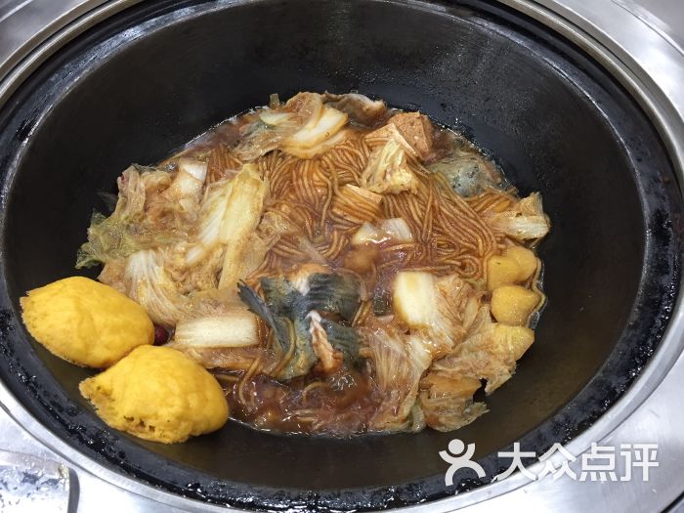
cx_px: 342
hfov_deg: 61.7
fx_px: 573
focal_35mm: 29
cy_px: 256
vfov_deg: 48.2
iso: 125
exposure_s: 1/33
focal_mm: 4.15
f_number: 2.2
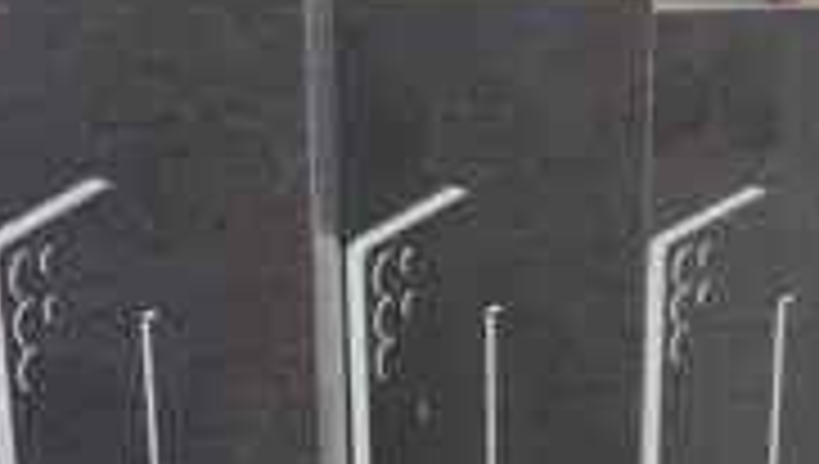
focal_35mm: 55
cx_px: 540
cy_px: 446
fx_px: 1196
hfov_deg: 37.4
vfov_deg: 21.3
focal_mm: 5.4
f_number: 1.8
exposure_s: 1/120
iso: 640
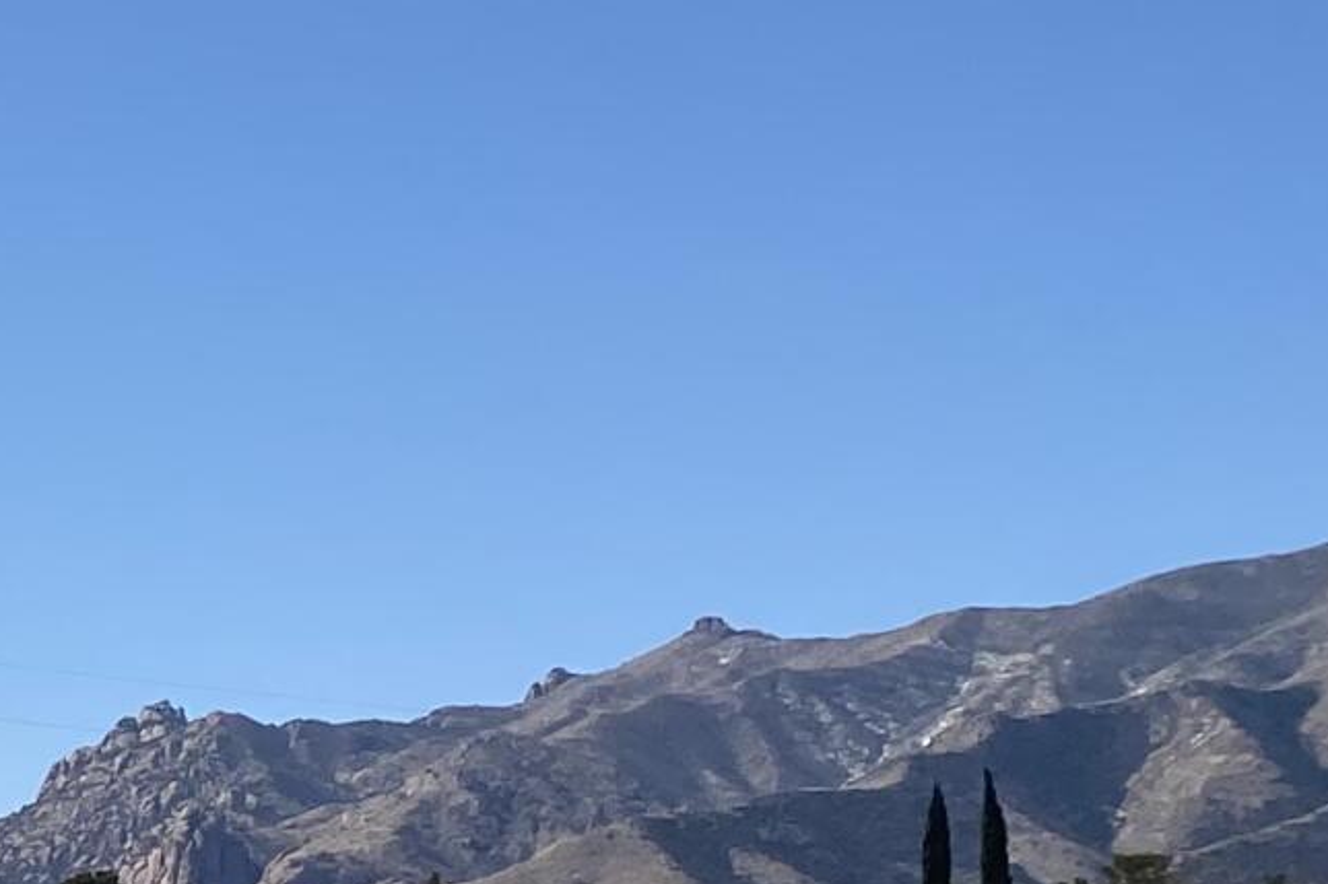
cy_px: 841
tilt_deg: +2.8
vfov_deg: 10.8
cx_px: -1668
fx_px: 4647
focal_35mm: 126
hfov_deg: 13.1
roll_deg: -1.5
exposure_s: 1/4608
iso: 32
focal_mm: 4.25
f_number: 1.8
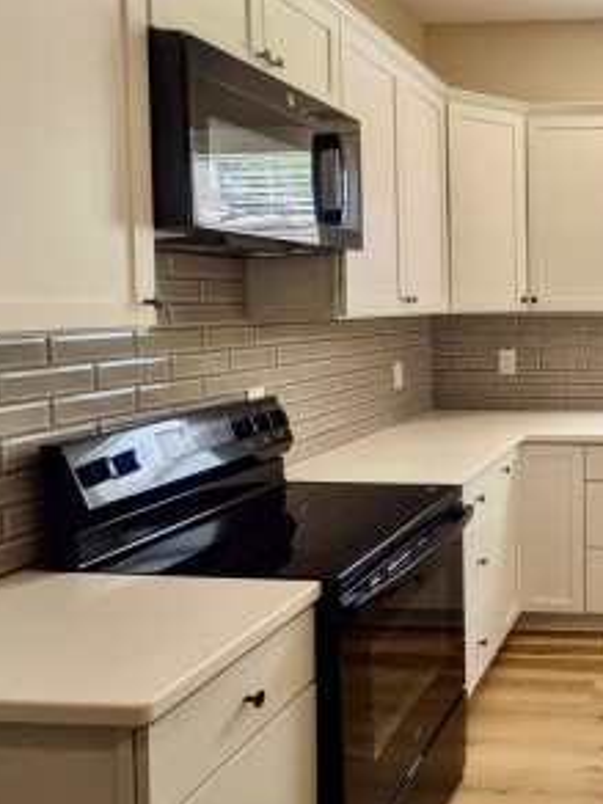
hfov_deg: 37.0
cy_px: 340
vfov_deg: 56.6
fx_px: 743
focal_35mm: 32
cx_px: 666
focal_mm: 1.83
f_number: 2.2
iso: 53
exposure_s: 1/287
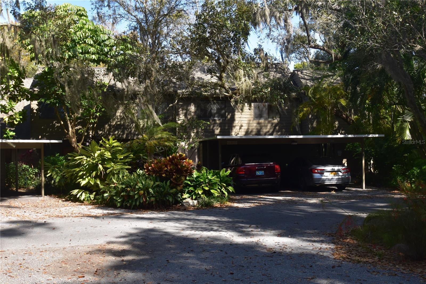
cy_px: 142
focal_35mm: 36
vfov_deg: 36.9
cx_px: 213
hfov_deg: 53.1
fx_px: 426
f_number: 10
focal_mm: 24
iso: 400
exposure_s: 1/200
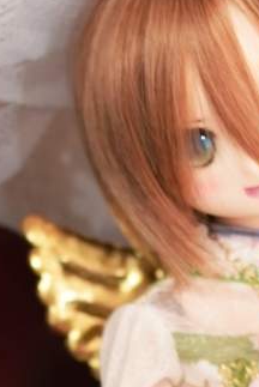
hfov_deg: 7.1
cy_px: 513
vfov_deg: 10.3
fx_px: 2098
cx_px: 161
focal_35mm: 195
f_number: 2.5
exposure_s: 1/60
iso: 800
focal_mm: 35
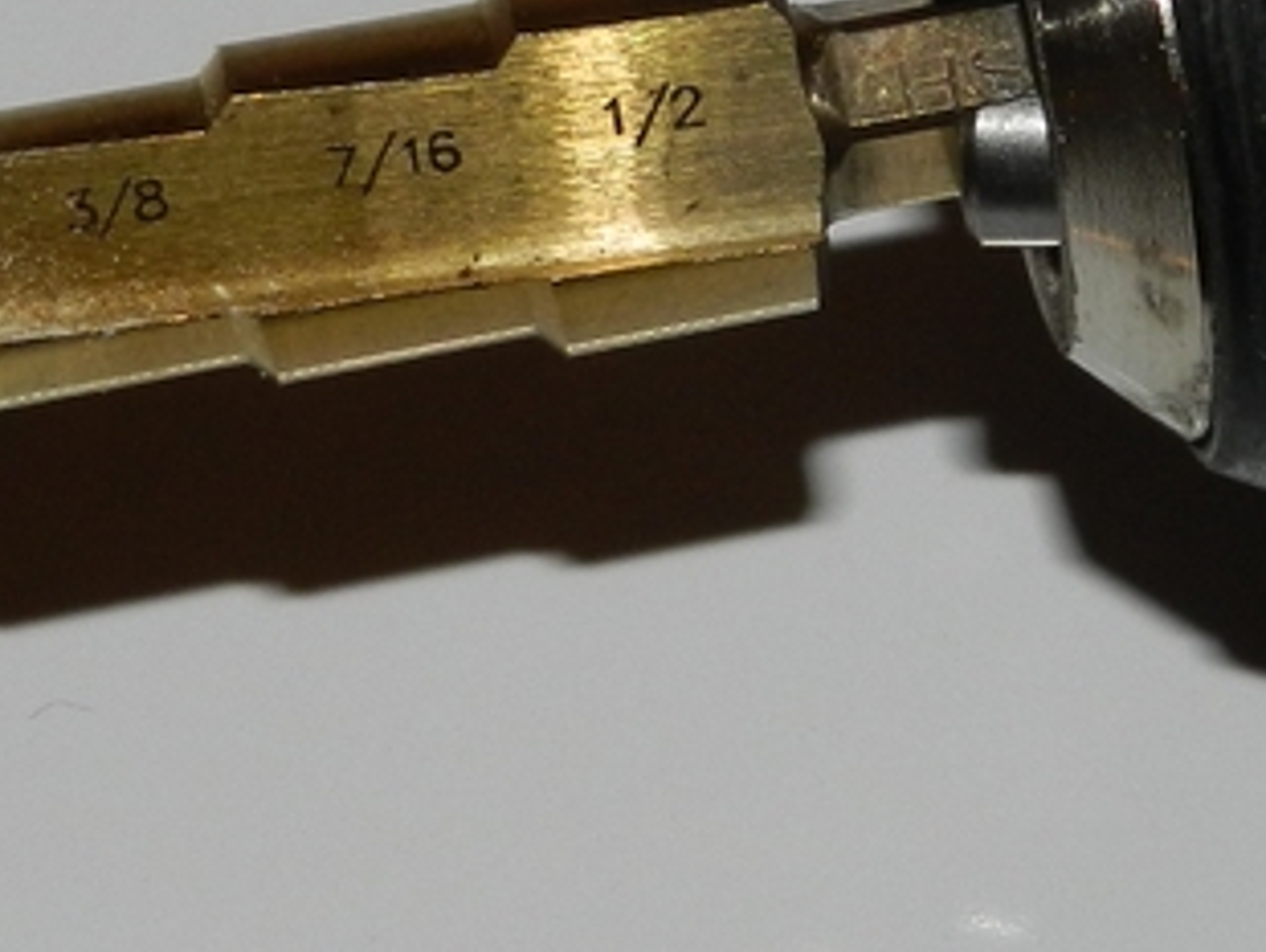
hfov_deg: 20.5
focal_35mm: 95
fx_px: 3477
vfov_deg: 15.4
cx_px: 359
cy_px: 63
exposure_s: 1/30
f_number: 4.2
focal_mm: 8.1
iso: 200
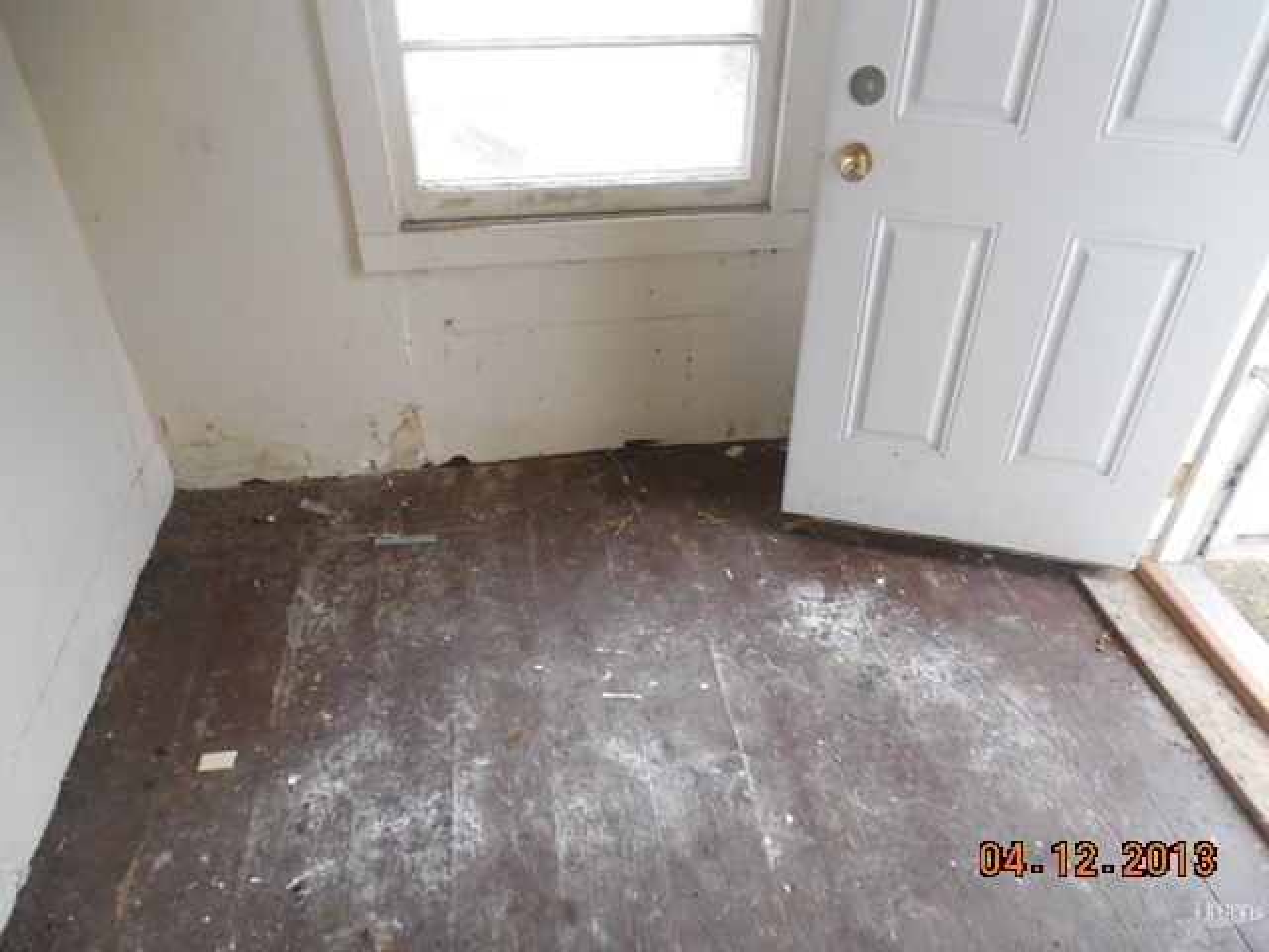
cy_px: 476
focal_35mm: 25
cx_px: 634
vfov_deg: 54.9
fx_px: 916
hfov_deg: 69.4
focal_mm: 4.5
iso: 400
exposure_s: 1/25
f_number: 3.3
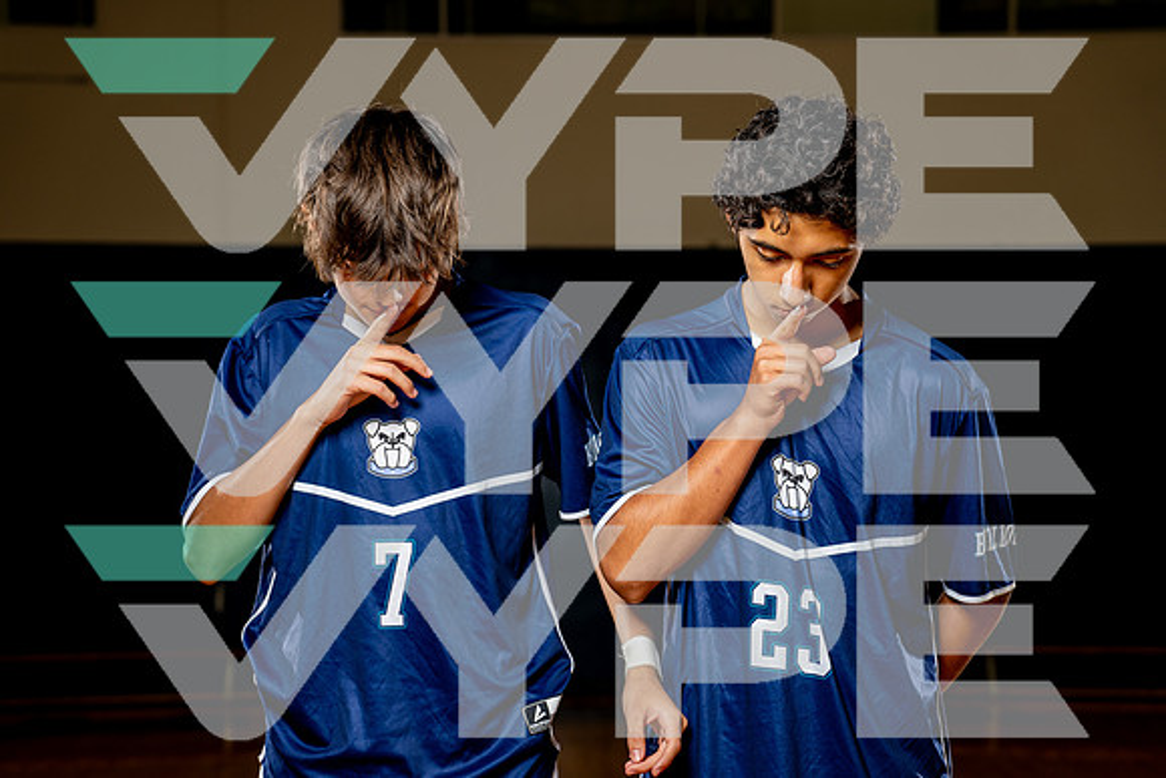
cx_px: 583
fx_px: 2353
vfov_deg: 18.8
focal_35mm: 73
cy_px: 389
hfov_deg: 27.8
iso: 100
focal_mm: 70
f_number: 4
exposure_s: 1/250
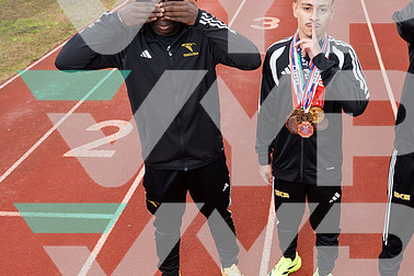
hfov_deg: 44.3
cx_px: 296
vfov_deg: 31.2
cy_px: 129
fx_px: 494
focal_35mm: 43
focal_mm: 28
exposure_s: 1/200
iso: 250
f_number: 5.6
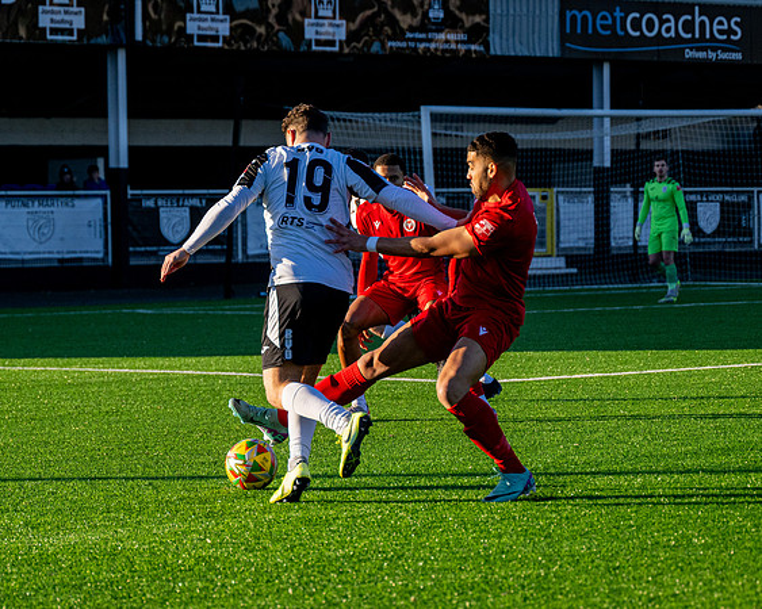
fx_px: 3604
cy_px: 397
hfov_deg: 12.1
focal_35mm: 160
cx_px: 367
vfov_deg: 9.7
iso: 400
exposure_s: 1/3200
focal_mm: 98
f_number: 4
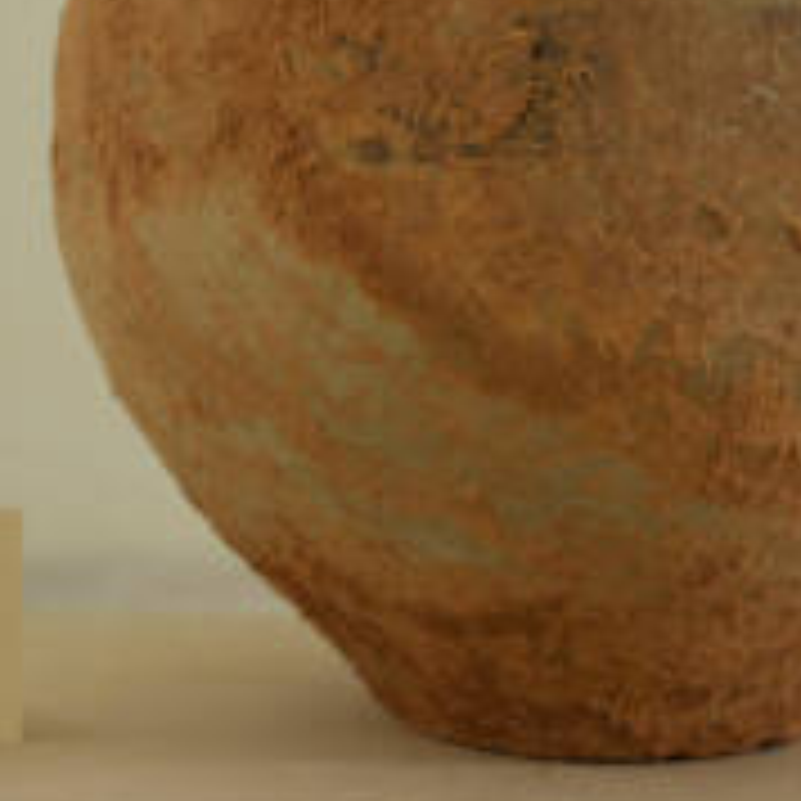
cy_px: 171
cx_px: 320
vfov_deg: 16.2
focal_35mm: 107
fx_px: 2801
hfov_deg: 16.3
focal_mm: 30
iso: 200
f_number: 4.2
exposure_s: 1/80
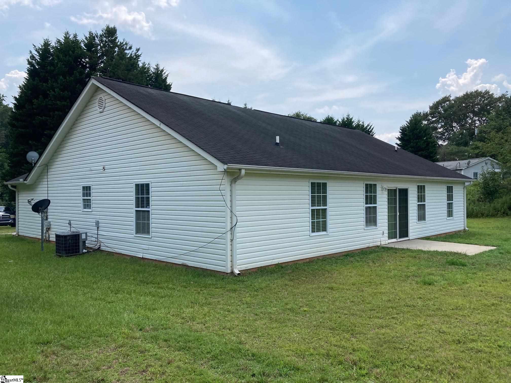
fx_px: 413
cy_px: 192
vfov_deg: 49.7
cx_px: 256
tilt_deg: +1.9
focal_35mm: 28
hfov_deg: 63.4
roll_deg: -0.2
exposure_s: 1/2525
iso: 20
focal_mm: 3.99
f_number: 1.8
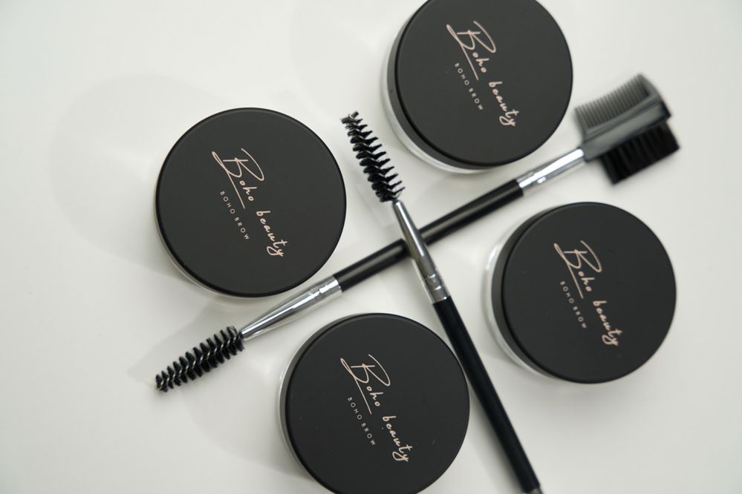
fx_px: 1443
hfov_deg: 28.8
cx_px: 371
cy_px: 247
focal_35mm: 70
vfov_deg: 19.5
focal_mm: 70
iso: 125
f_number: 5.6
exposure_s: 1/200
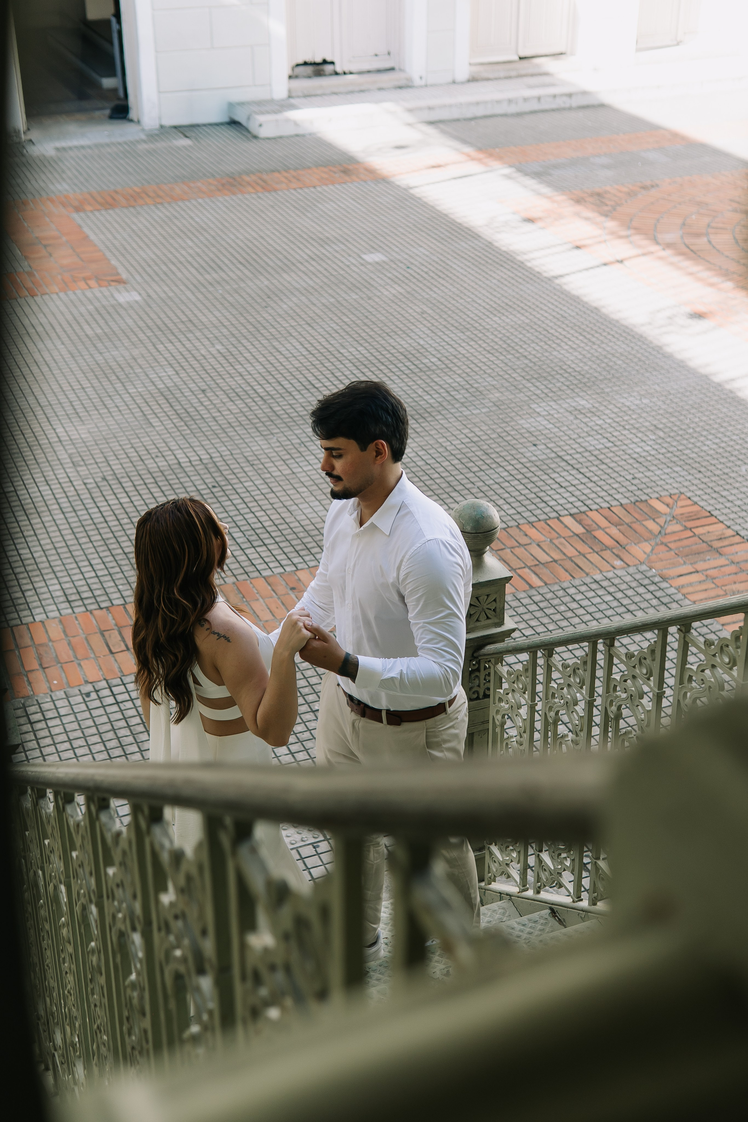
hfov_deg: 29.9
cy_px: 561
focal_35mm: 45
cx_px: 374
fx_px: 1402
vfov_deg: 43.6
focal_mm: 30
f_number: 2.8
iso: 125
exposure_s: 1/200
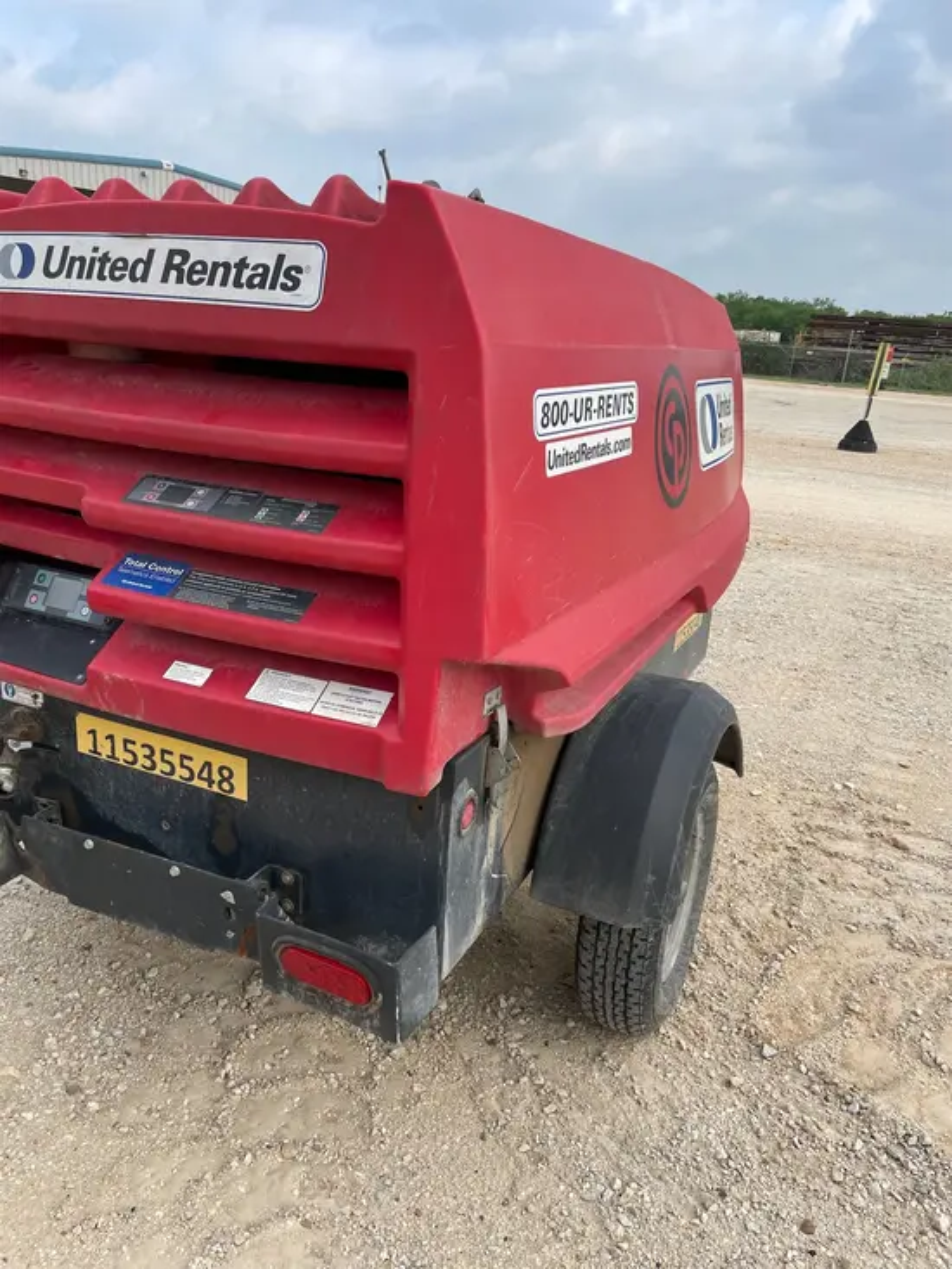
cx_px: 476
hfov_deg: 53.1
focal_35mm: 26
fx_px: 953
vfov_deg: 67.3
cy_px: 634
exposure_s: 1/1159
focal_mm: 4.2
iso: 32
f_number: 1.6
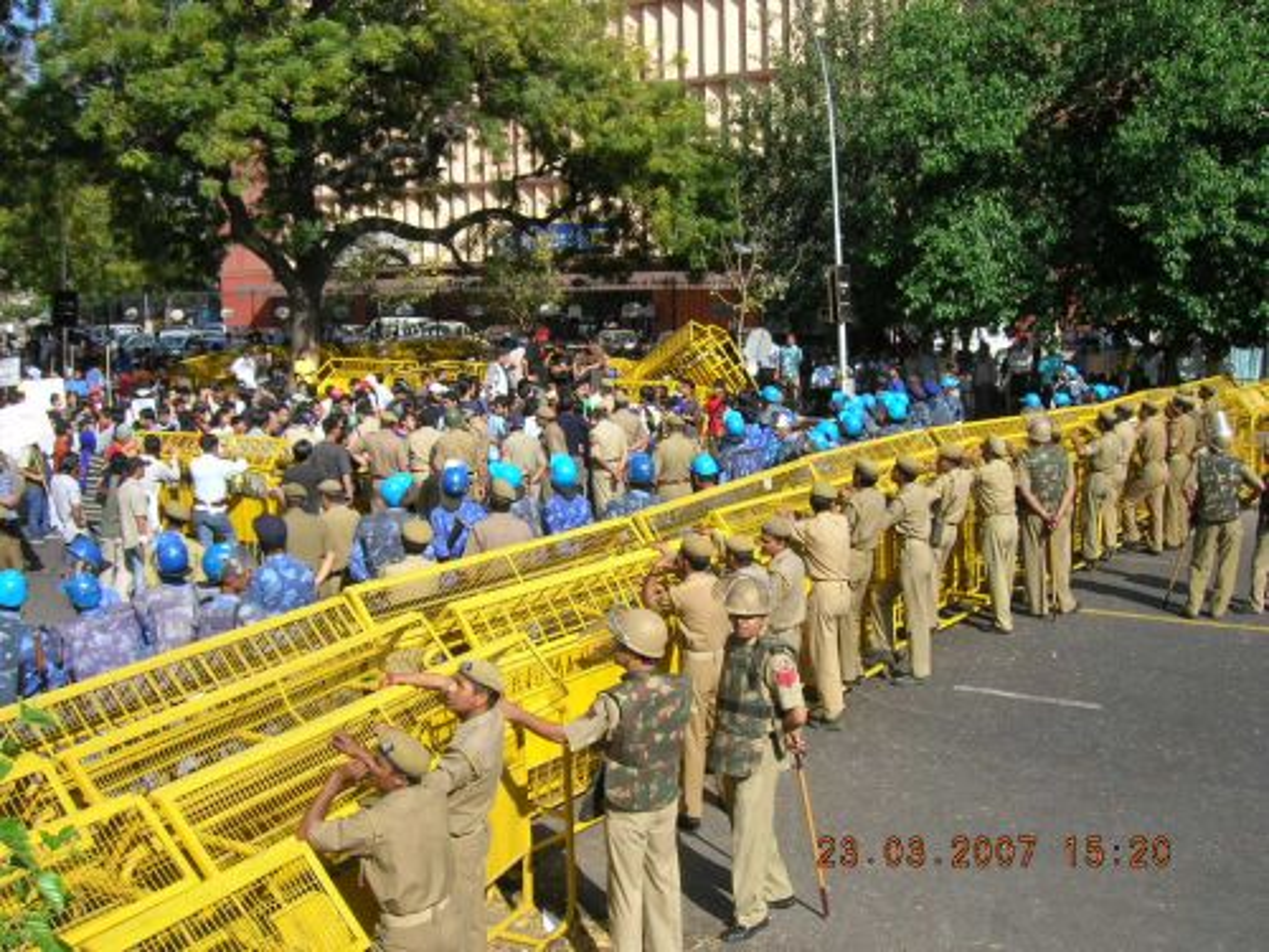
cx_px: 634
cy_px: 476
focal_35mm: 34
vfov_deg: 41.8
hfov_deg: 54.0
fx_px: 1246
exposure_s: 1/238
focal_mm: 5.7
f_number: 4.9
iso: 50
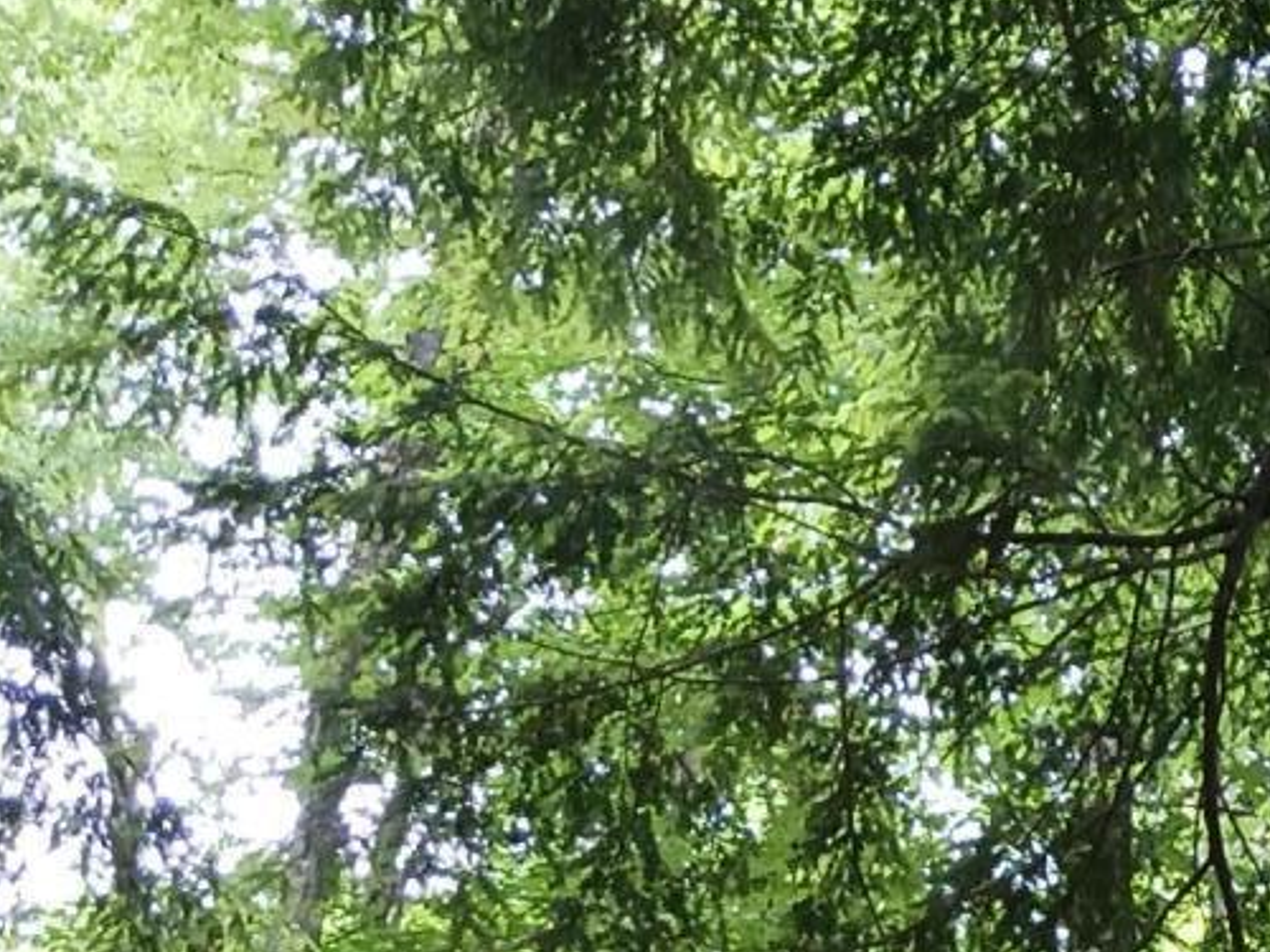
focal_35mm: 108
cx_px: 2068
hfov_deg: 16.2
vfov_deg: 12.2
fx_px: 3962
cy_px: 1889
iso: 160
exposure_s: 1/50
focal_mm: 4
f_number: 1.8
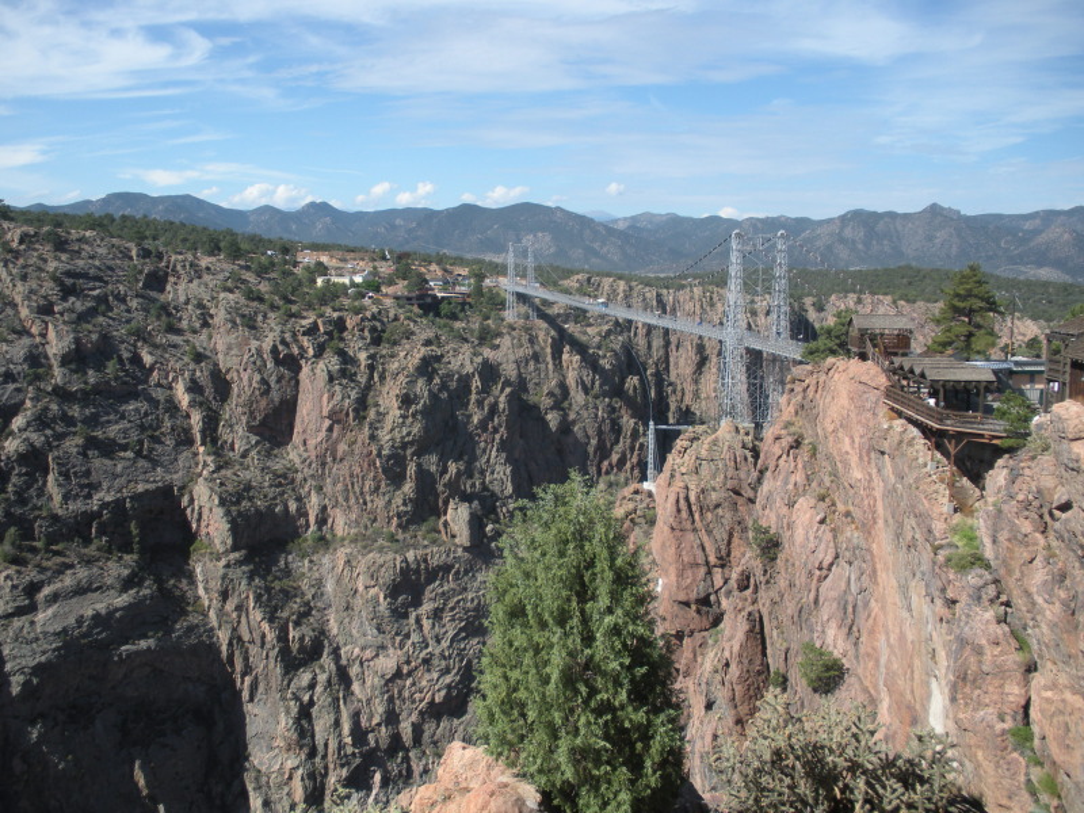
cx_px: 542
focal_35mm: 36
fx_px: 1127
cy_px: 406
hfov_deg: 51.4
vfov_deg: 39.7
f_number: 3.5
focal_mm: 6.3
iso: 64
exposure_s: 1/569
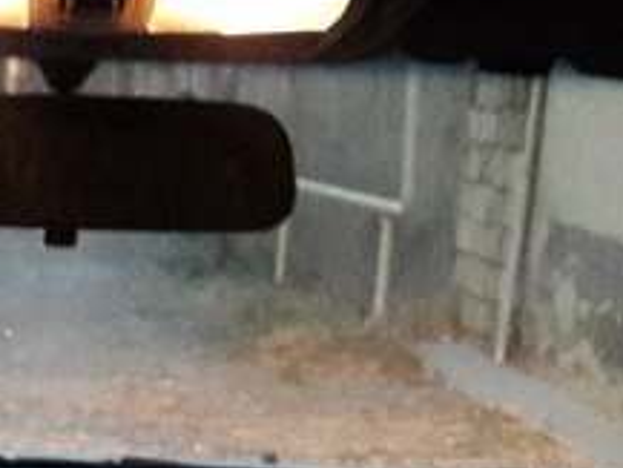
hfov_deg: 22.5
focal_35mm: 85
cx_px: 72
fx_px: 1531
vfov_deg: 16.1
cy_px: 665
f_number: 1.9
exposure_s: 1/17
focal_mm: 3.7
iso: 800
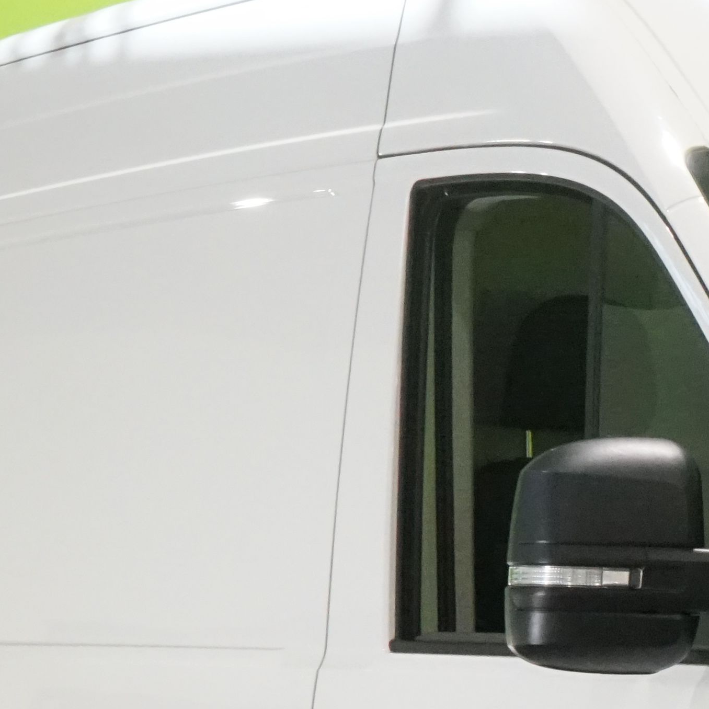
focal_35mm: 173
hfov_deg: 9.9
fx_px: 4009
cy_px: 827
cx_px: 949
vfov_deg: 10.0
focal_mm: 46
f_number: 22
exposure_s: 1/25
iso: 6400
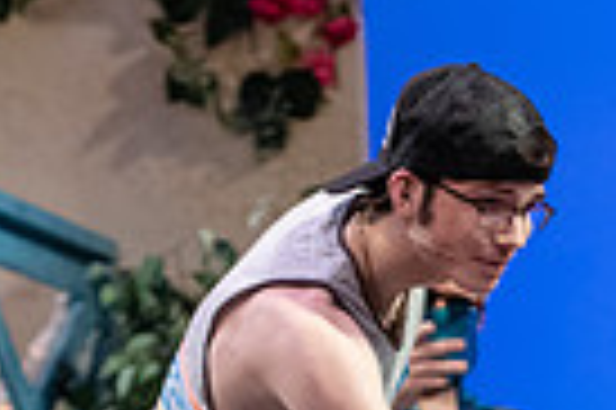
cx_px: 935
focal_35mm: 364
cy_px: 741
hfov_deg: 5.6
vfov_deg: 3.7
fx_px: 6221
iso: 2000
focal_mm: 86
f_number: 4
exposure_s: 1/250
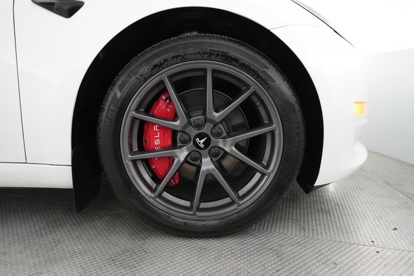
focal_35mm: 24
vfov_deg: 53.1
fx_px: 276
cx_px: 207
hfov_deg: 73.8
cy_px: 138
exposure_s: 1/160
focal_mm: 24
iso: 5000
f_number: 2.8
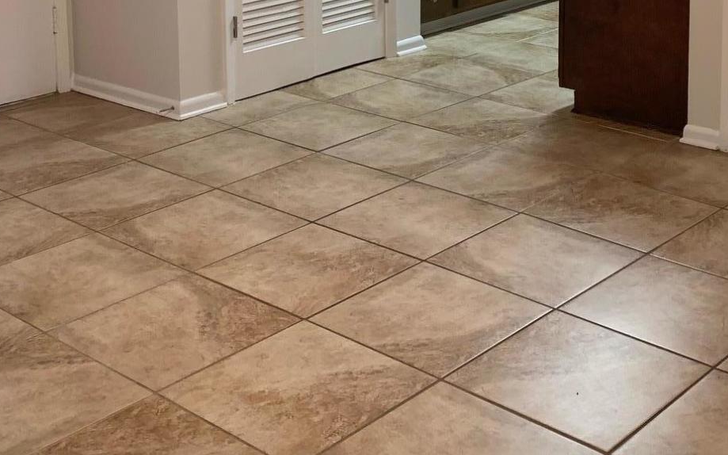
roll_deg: -0.5
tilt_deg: -7.2
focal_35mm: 60
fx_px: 1190
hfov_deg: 33.8
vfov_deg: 20.4
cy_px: -71
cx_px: 455
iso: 80
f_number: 1.8
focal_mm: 4.25
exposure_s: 1/60
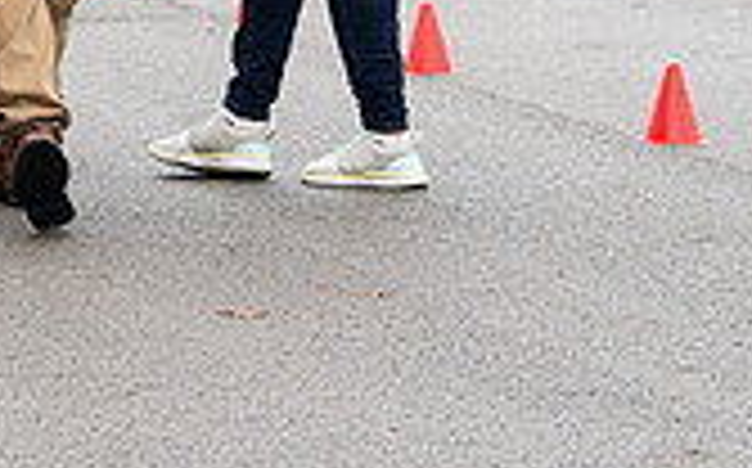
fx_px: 7862
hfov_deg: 5.4
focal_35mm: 384
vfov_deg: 3.4
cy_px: -341
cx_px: -364
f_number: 10
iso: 640
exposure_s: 1/160
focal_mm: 100
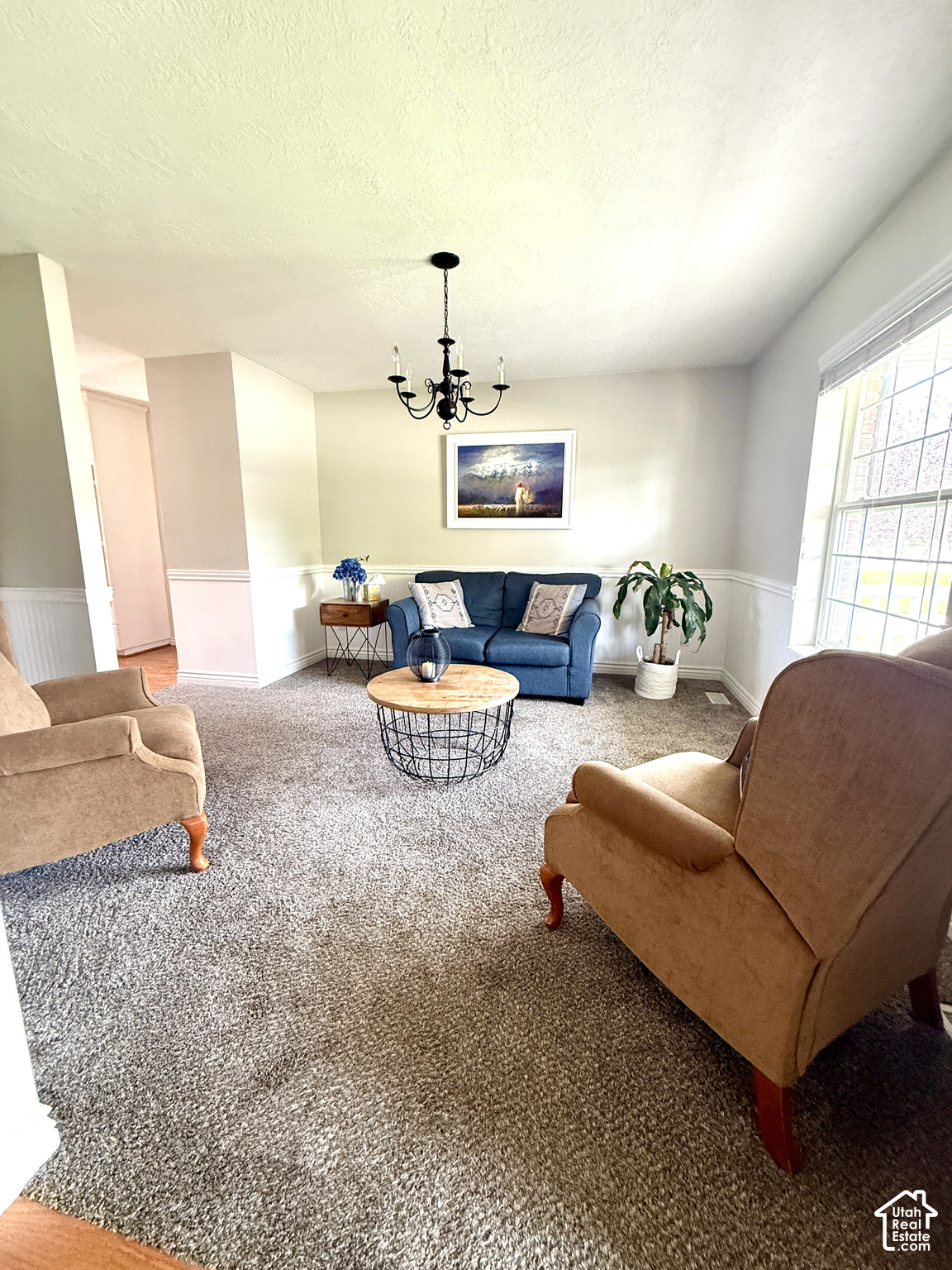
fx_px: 513
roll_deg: -0.8
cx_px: 476
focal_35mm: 14
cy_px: 635
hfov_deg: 85.7
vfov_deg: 102.1
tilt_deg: -9.8
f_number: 2.2
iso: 400
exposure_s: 1/60
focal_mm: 2.22
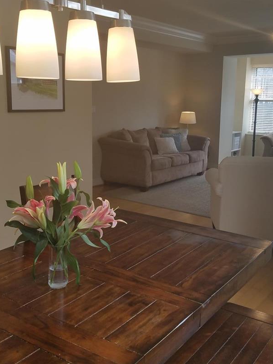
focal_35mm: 39
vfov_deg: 47.7
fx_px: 410
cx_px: 136
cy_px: 157
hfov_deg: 36.8
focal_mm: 4.2
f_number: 1.7
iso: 50
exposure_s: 1/263
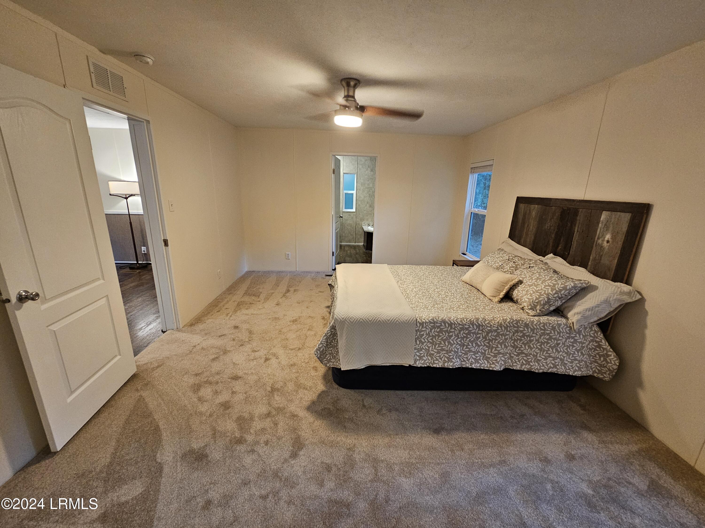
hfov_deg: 106.2
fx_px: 265
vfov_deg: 89.9
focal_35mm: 13
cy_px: 264
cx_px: 352
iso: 320
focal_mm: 2.2
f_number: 2.2
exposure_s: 1/30
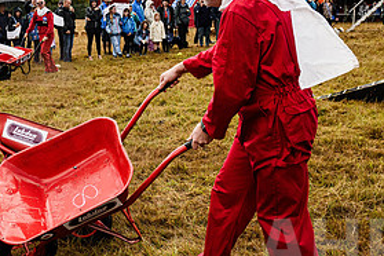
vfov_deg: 24.6
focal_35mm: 55
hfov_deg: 34.4
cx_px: 43
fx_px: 587
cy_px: 120
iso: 640
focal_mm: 24
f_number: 6.3
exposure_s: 1/2500
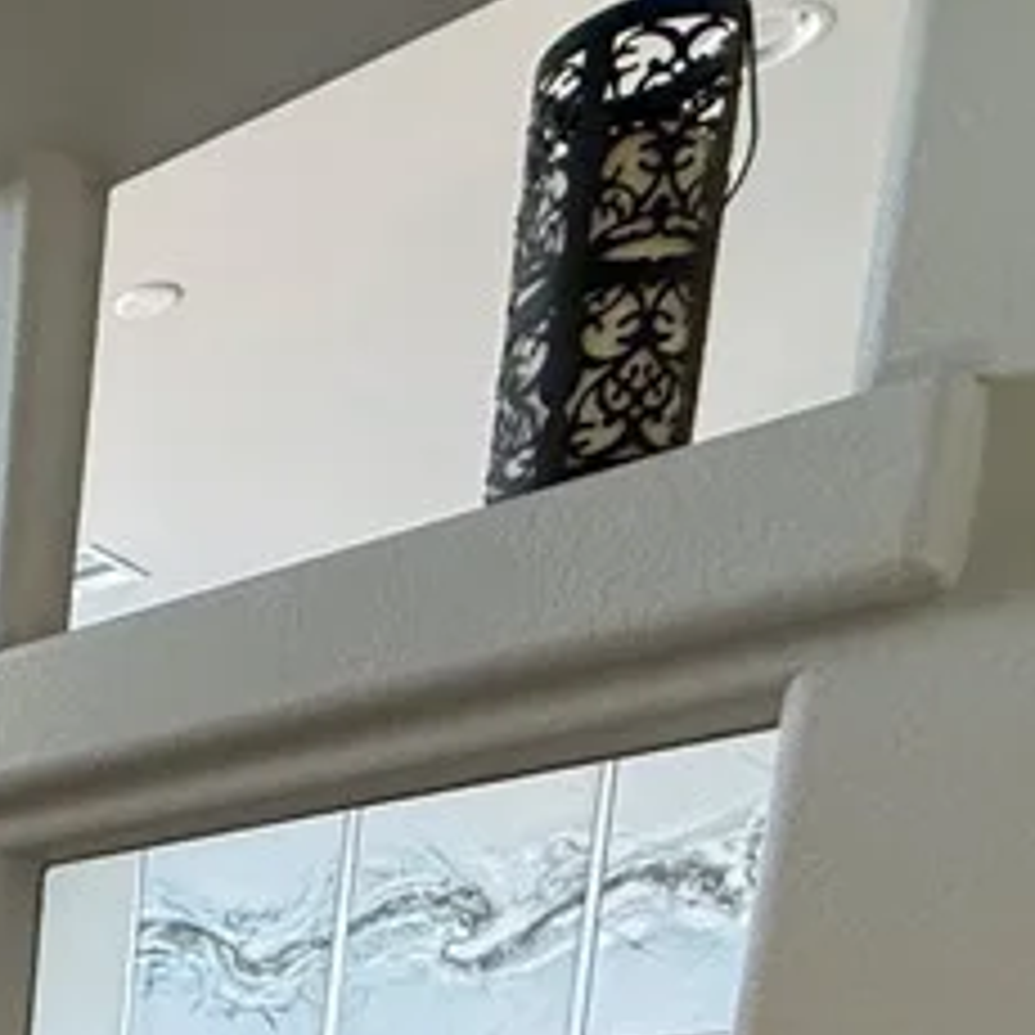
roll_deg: -1.4
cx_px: -747
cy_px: 1652
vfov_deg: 23.3
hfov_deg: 21.9
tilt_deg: -9.6
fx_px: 1861
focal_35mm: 55
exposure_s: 1/99
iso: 320
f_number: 2.2
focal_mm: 2.22
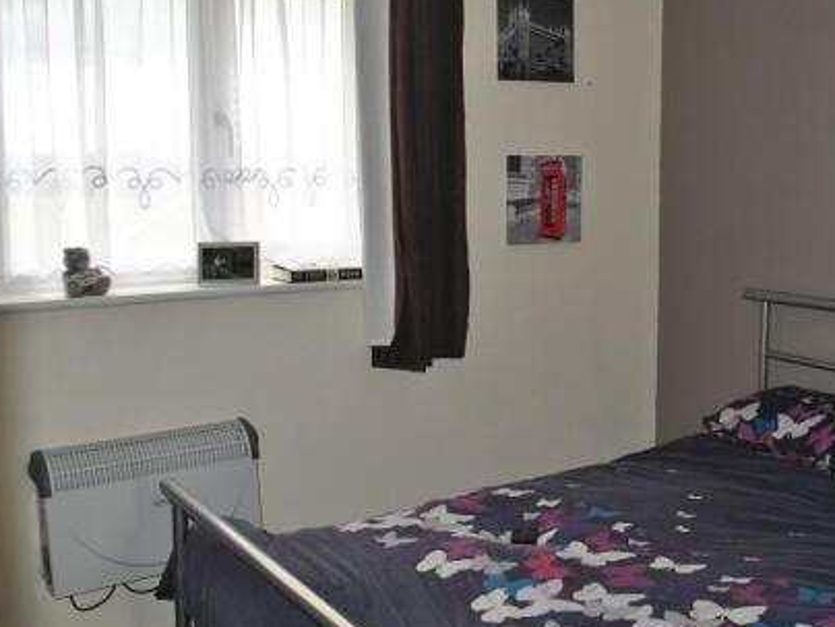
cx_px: 578
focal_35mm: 42
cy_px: 311
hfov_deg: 43.9
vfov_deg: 34.3
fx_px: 1013
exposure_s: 1/60
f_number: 3.5
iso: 200
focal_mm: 18
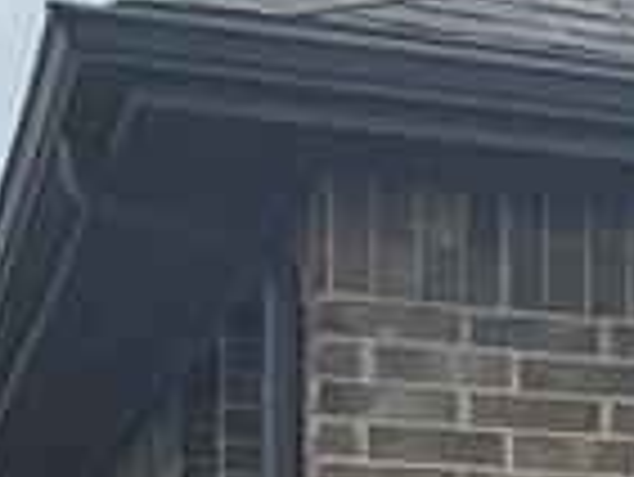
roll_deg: +0.3
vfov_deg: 8.2
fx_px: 3190
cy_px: 878
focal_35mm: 174
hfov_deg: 8.9
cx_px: 1987
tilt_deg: +0.8
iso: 80
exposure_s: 1/6711
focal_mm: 6.76
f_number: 1.78
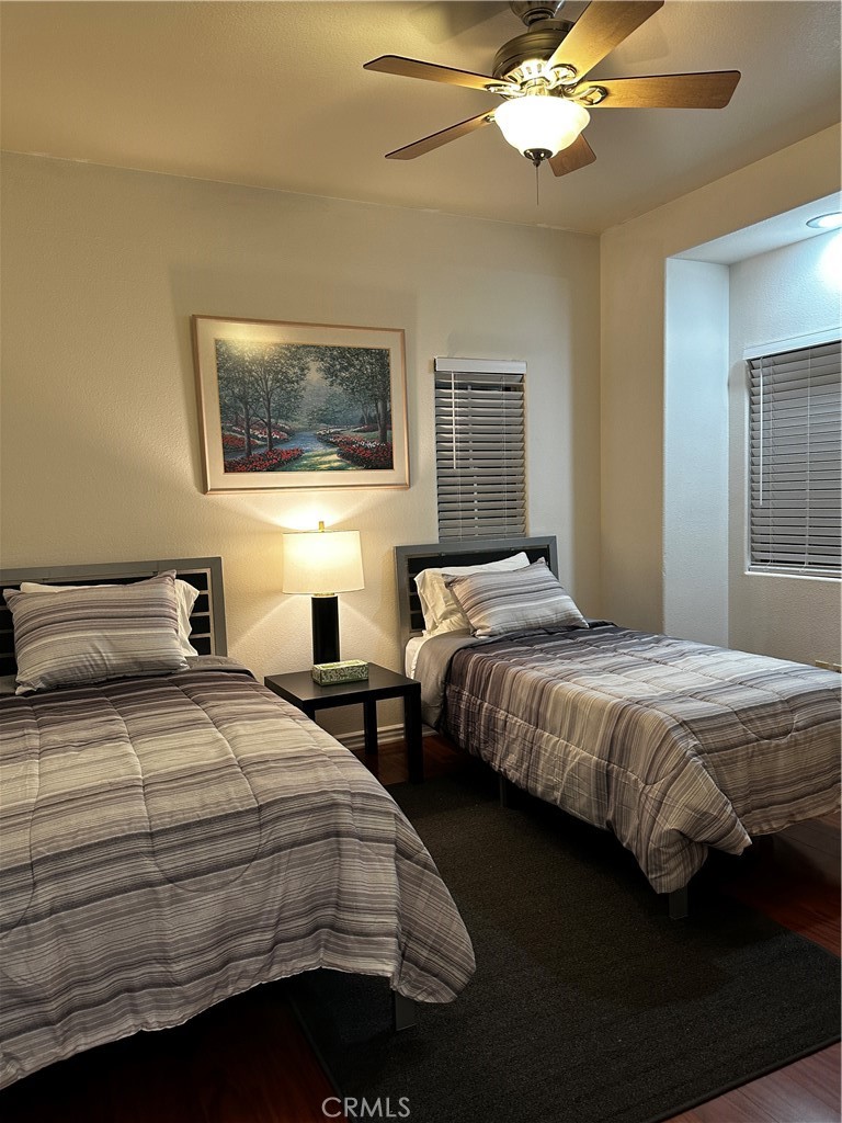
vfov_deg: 71.6
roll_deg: +0.3
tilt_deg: -3.7
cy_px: 562
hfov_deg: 56.8
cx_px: 421
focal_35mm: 24
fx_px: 778
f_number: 1.78
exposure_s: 1/60
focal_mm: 6.86
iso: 200
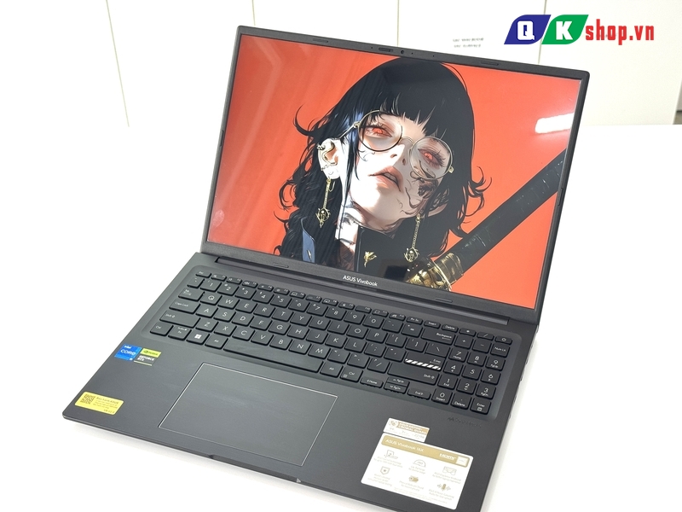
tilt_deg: -35.8
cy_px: 256
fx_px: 946
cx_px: 341
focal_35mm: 48
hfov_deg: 39.7
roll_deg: +2.7
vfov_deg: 30.3
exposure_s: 1/121
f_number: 1.78
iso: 50
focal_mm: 6.76
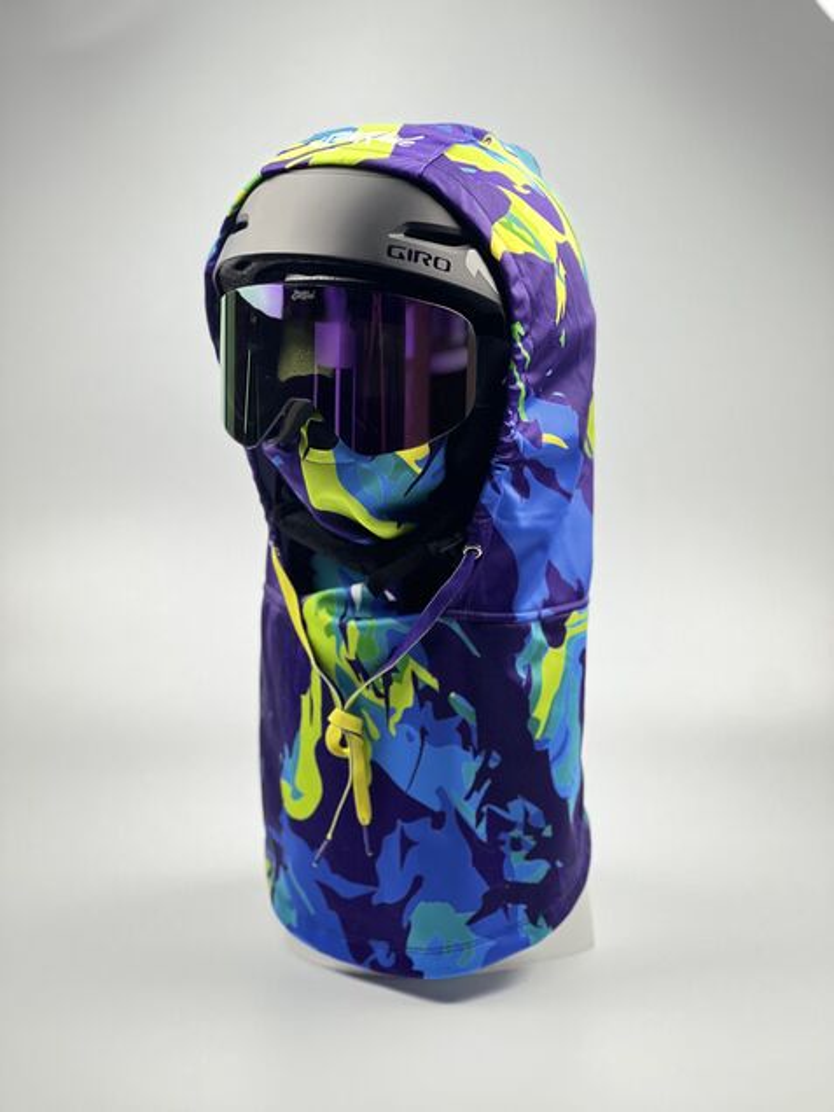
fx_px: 2474
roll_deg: +0.7
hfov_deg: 19.1
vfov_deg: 25.3
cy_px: 556
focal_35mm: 77
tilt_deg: -11.4
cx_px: 417
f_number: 2.8
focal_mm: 9
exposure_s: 1/33
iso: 250
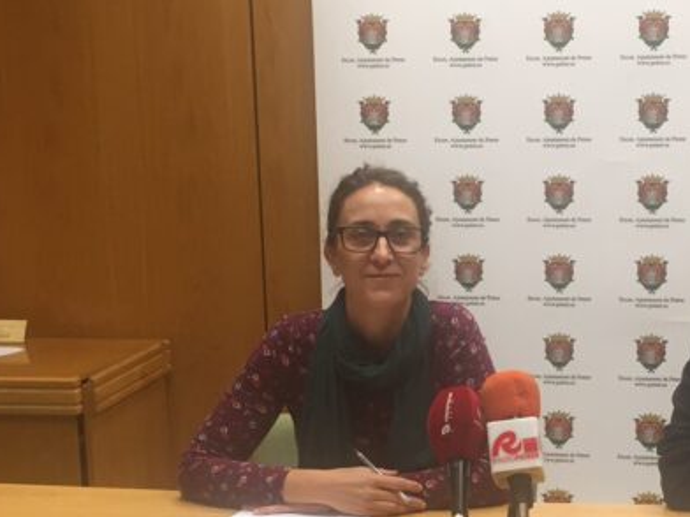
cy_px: 364
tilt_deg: -11.1
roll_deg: +0.0
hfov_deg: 26.9
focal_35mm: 71
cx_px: 542
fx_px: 1415
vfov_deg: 20.6
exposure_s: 1/33
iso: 50
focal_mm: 4.15
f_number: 2.2
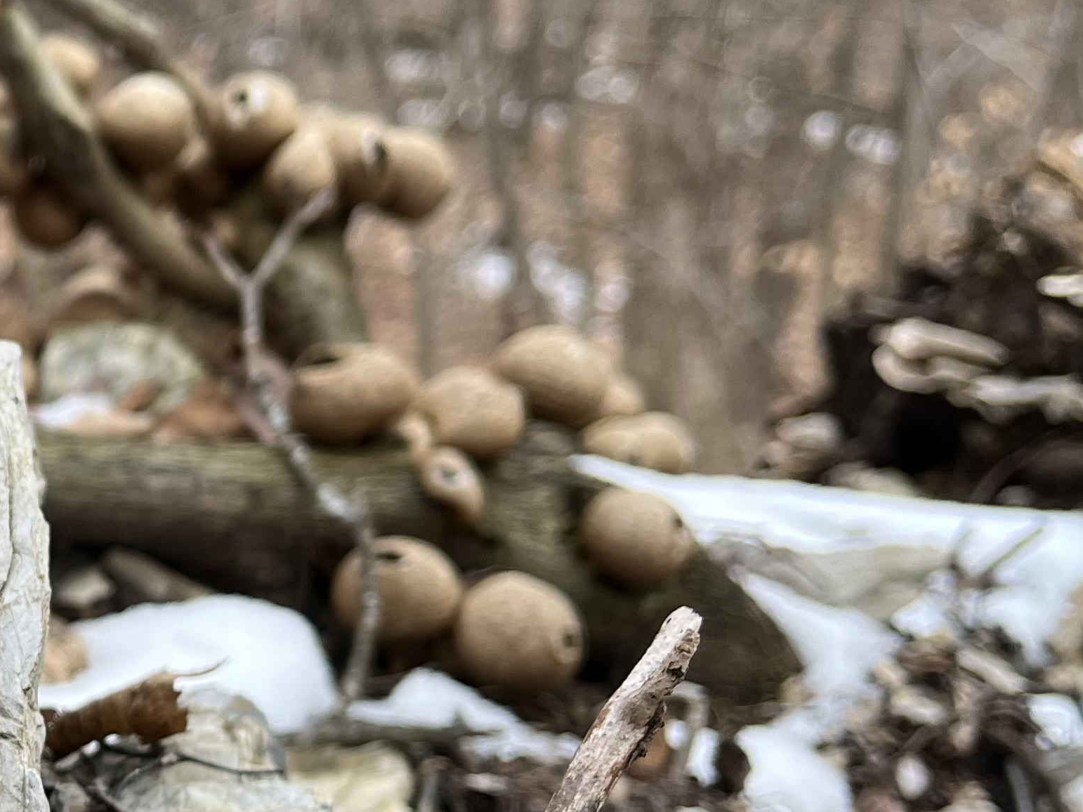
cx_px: -322
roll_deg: +1.6
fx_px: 2127
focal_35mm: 68
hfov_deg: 24.8
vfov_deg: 21.4
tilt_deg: -14.8
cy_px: 644
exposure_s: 1/121
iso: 50
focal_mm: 5.1
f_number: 1.6
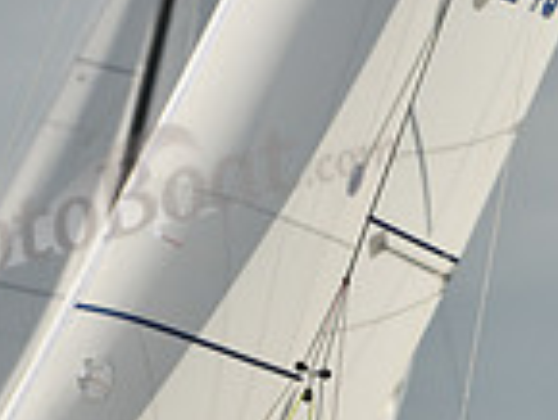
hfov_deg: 1.4
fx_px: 22393
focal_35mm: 1388
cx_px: 600
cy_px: 707
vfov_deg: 1.1
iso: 320
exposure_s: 1/1600
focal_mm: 360
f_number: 8
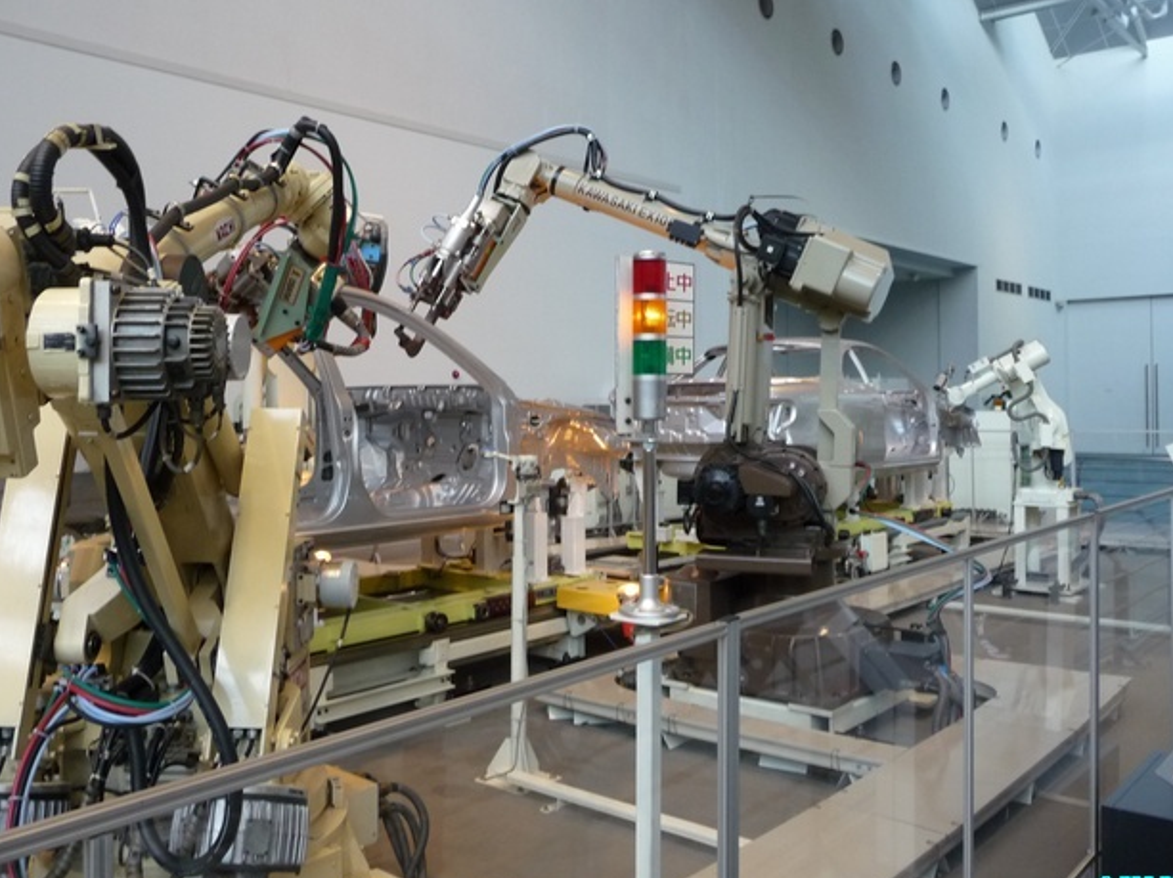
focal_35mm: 32
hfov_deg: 56.7
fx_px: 1084
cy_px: 395
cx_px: 530
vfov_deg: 44.1
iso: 250
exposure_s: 1/30
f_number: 3.3
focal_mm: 4.7
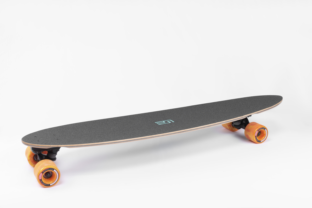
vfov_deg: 27.0
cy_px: 104
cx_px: 156
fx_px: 433
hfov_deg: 39.6
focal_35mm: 50
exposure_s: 1/100
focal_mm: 50
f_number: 20
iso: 125
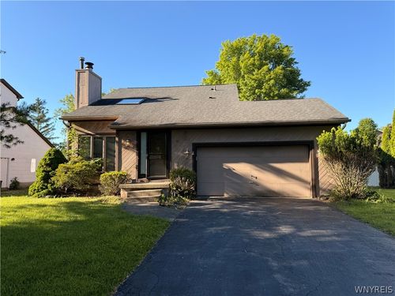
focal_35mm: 24
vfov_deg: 56.8
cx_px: 198
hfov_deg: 71.6
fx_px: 274
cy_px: 148
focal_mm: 6.76
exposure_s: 1/1522
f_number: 1.78
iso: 80
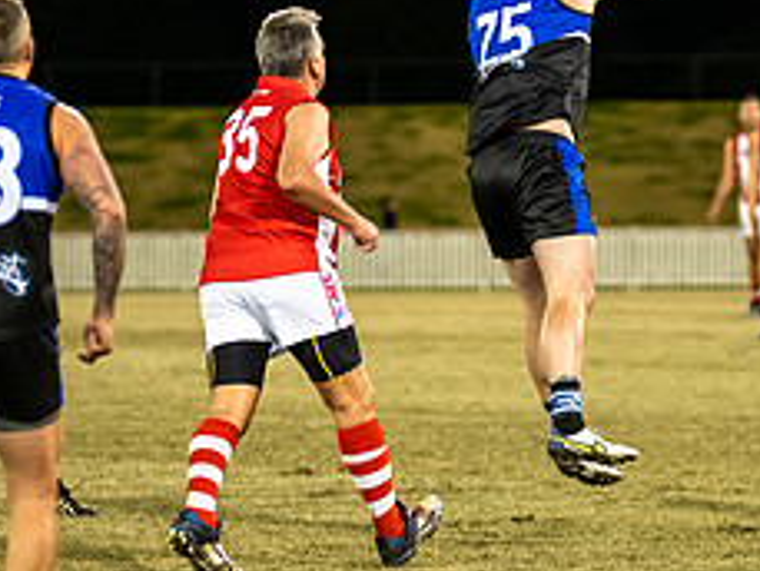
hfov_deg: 4.8
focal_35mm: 410
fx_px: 9006
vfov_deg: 3.6
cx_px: 541
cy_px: 166
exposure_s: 1/1250
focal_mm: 155
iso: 2800
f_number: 2.8
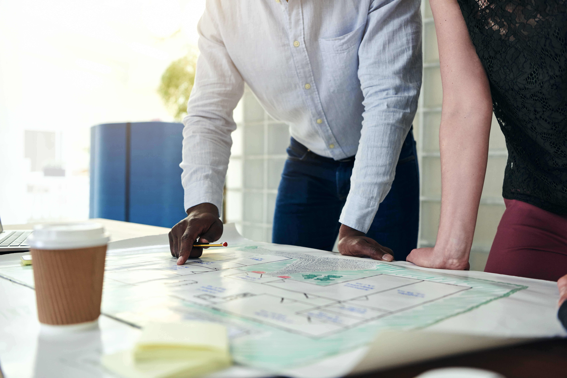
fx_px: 551
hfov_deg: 54.4
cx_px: 284
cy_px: 189
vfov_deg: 37.9
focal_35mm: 35
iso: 640
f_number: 3.2
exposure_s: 1/160
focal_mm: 35
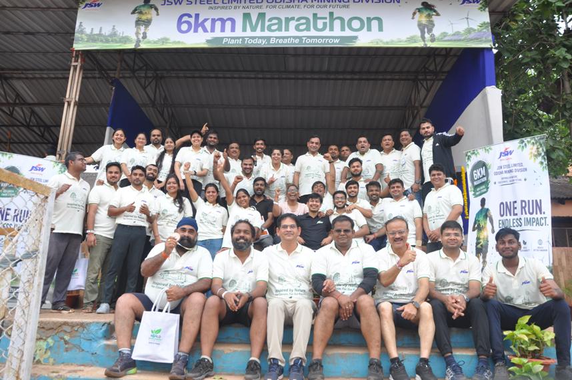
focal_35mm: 27
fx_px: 429
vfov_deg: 47.8
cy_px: 190
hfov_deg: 67.4
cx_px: 286
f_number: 5.6
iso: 320
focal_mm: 18
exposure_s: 1/125
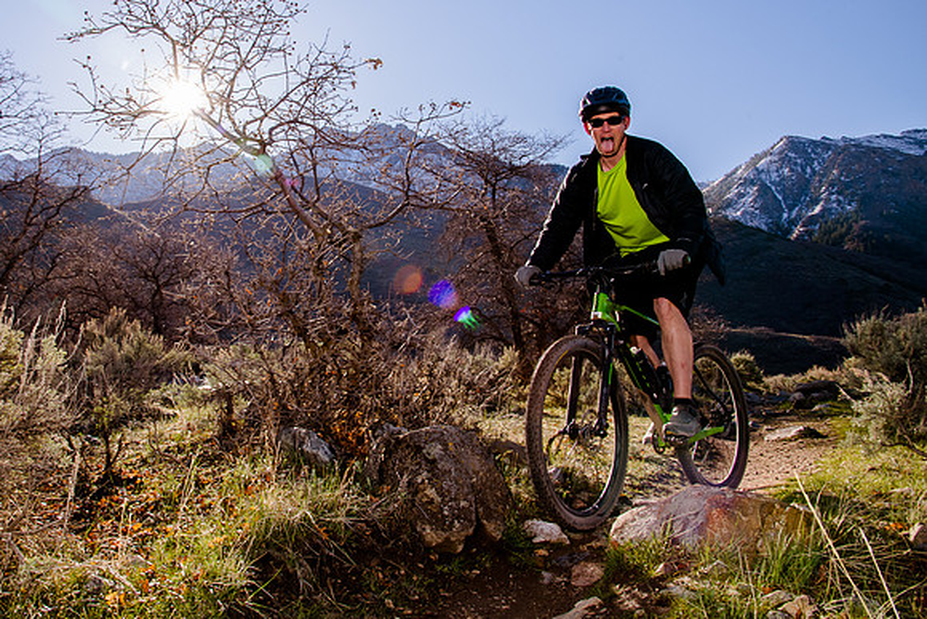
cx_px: 322
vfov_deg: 41.5
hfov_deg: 58.6
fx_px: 807
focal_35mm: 31
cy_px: 215
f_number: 14
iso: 250
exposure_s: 1/160
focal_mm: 24
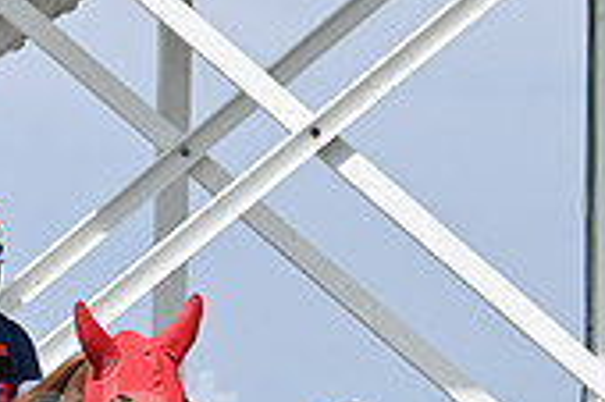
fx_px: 9754
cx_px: 21
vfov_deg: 2.4
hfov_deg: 3.5
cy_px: 653
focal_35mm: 581
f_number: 6.3
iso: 400
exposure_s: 1/2500
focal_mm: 170
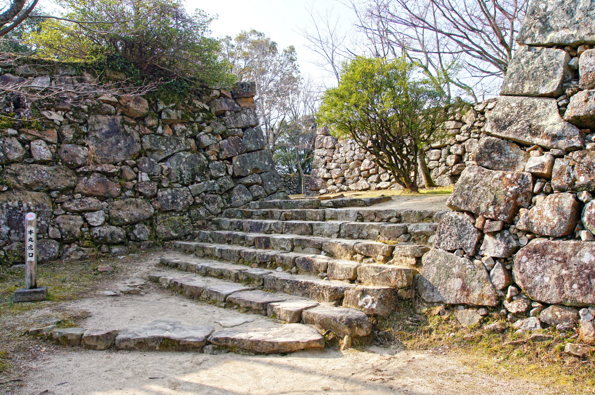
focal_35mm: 30
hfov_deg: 62.0
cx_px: 298
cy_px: 198
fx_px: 495
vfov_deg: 43.5
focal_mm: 20
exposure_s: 1/160
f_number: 7.1
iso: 400
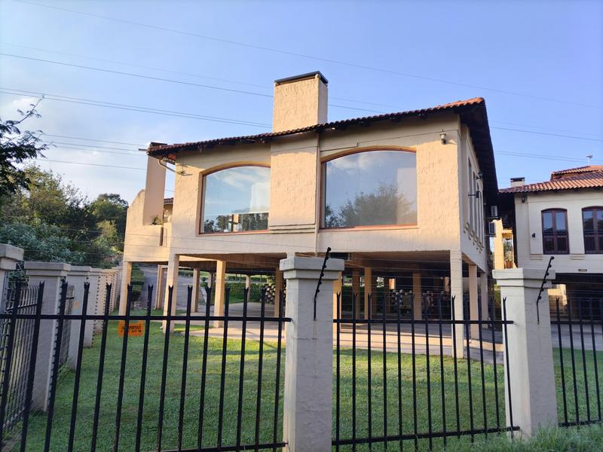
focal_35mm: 26
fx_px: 453
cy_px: 226
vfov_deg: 53.1
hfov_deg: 67.3
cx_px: 302
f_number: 1.8
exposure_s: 1/334
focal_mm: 4.7
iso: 100
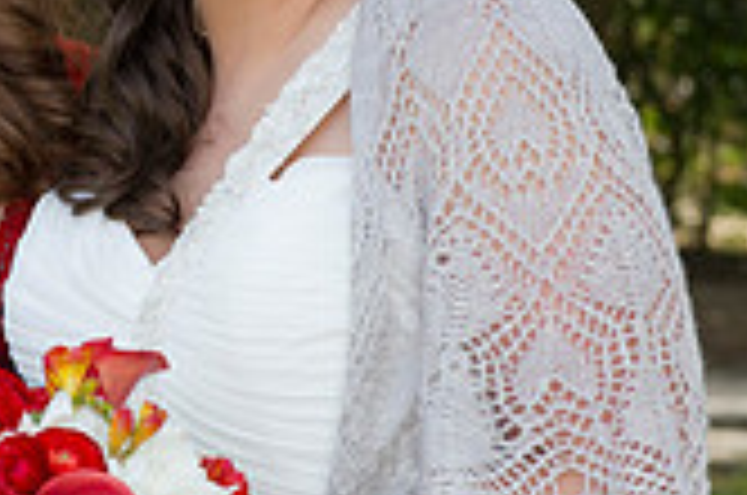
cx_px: -180
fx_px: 5074
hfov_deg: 8.3
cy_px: 248
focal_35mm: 245
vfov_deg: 5.6
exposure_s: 1/125
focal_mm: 70
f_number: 5.6
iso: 320
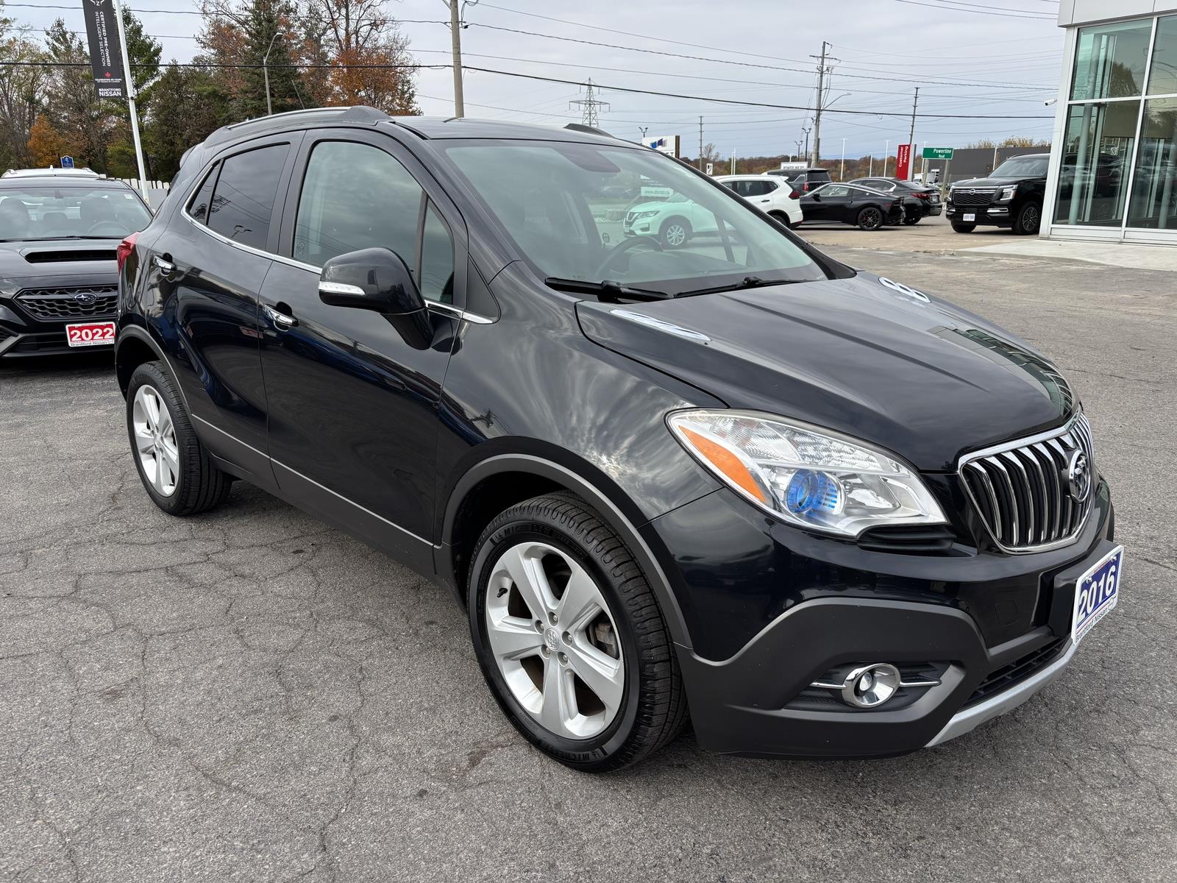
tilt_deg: -17.2
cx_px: 588
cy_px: 442
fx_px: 884
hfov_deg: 67.3
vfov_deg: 53.1
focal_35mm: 26
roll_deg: +0.0
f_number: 1.6
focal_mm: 5.96
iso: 50
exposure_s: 1/1115
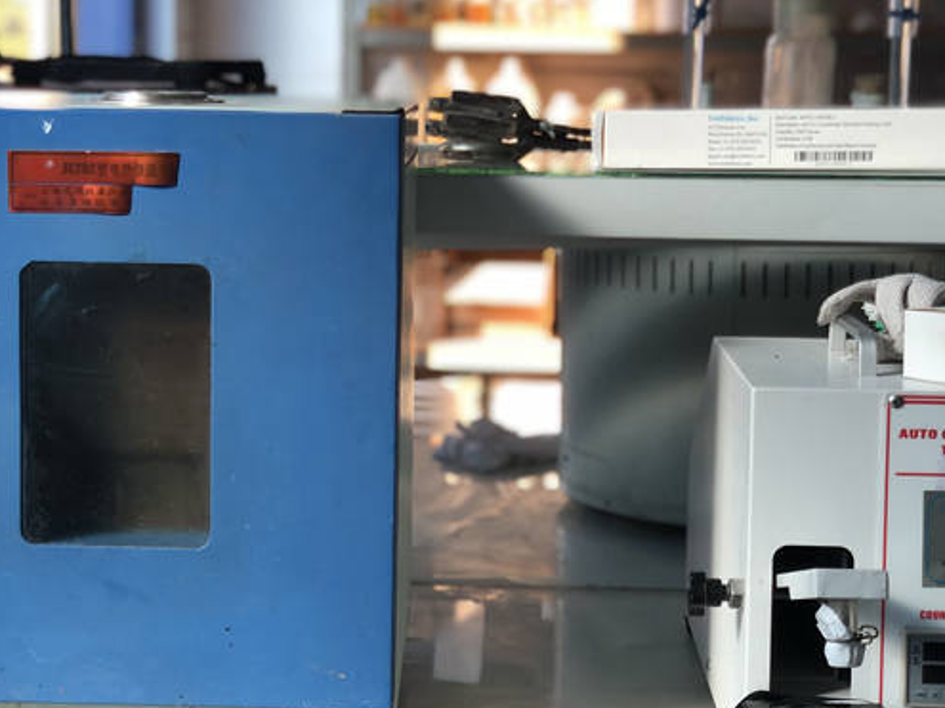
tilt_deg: -5.4
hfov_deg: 23.3
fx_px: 2293
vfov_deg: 17.6
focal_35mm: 84
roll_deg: -0.4
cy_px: 324
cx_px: 388
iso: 25
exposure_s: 1/120
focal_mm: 6
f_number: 2.4
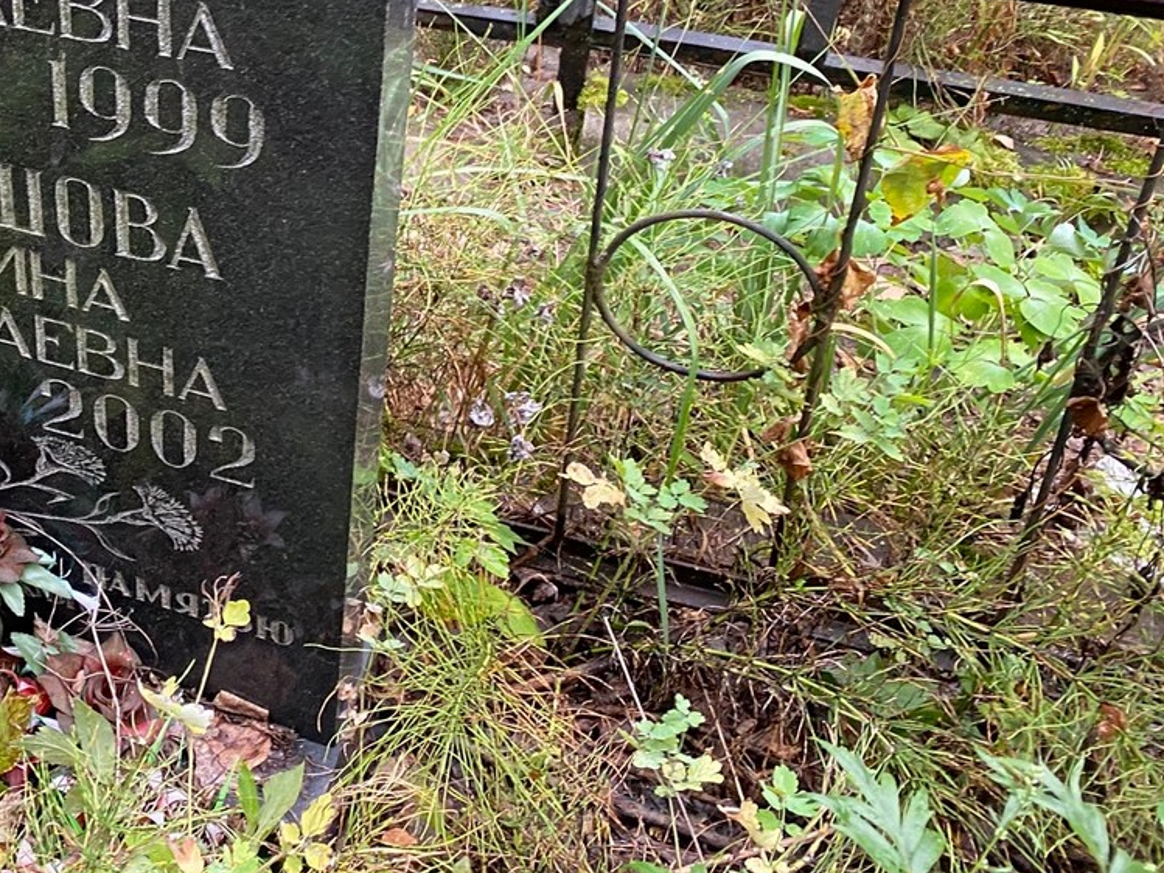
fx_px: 1682
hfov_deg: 35.4
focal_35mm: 50
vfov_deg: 27.9
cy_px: 64
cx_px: 70
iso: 125
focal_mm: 4.25
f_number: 1.8
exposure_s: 1/73
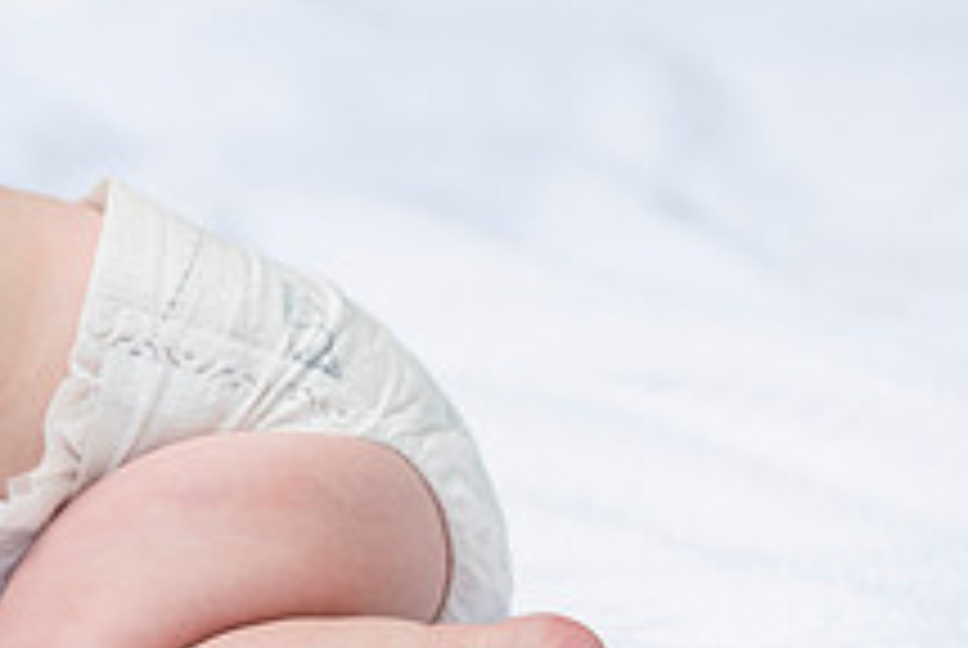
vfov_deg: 4.2
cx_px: -146
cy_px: 85
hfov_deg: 6.2
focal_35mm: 331
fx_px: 8912
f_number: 3.5
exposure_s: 1/1250
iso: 400
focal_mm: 116
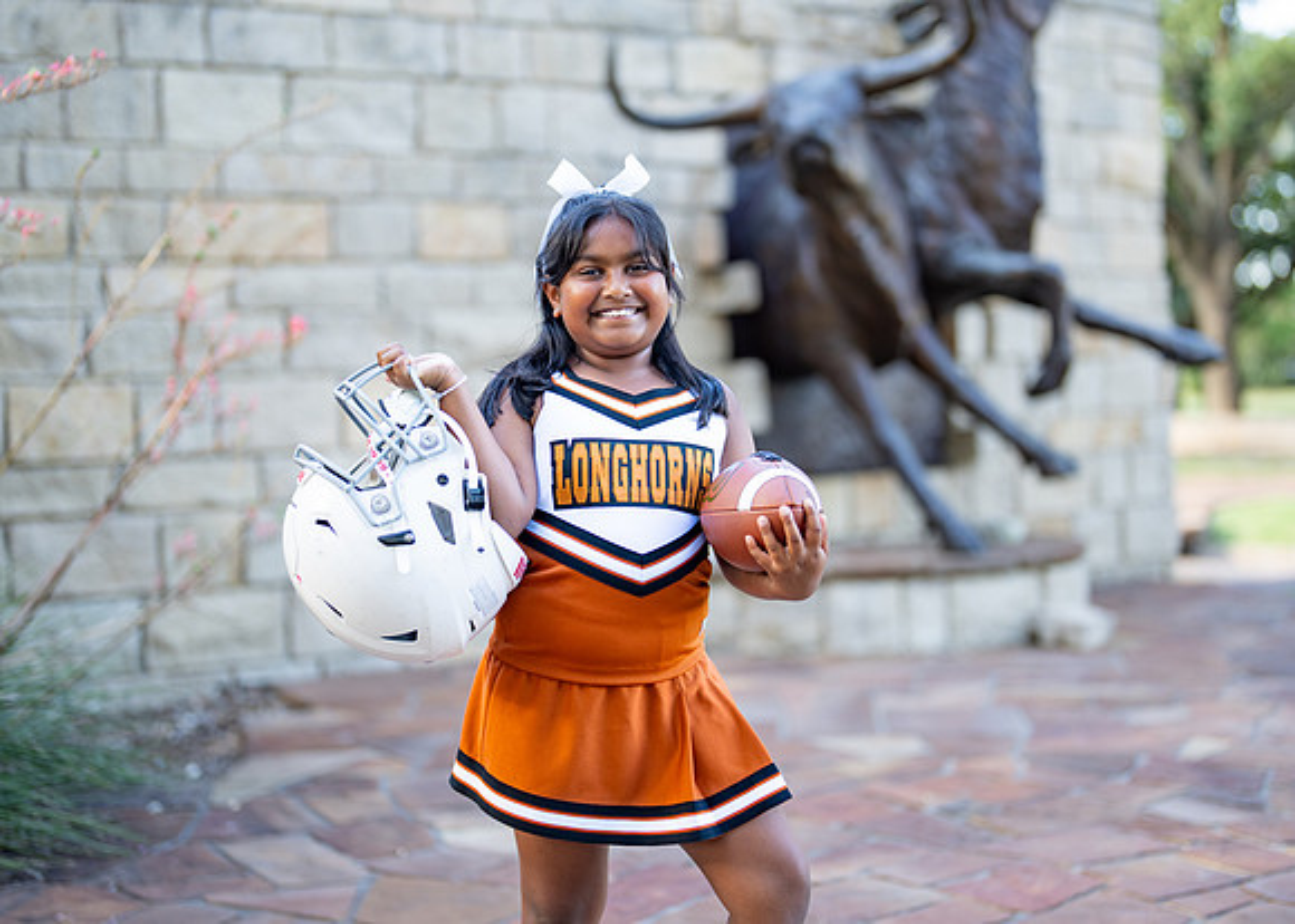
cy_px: 449
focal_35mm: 57
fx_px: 2111
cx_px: 673
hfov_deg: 34.1
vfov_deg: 24.7
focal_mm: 50
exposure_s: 1/400
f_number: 1.2
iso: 125
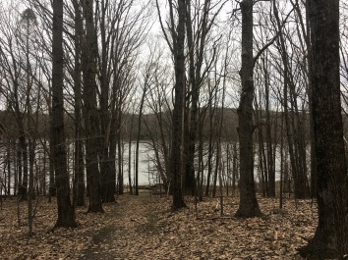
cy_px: 130
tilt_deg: +0.6
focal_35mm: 30
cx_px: 173
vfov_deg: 46.7
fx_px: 301
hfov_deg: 60.0
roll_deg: -1.2
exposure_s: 1/120
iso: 32
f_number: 2.2
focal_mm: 4.15
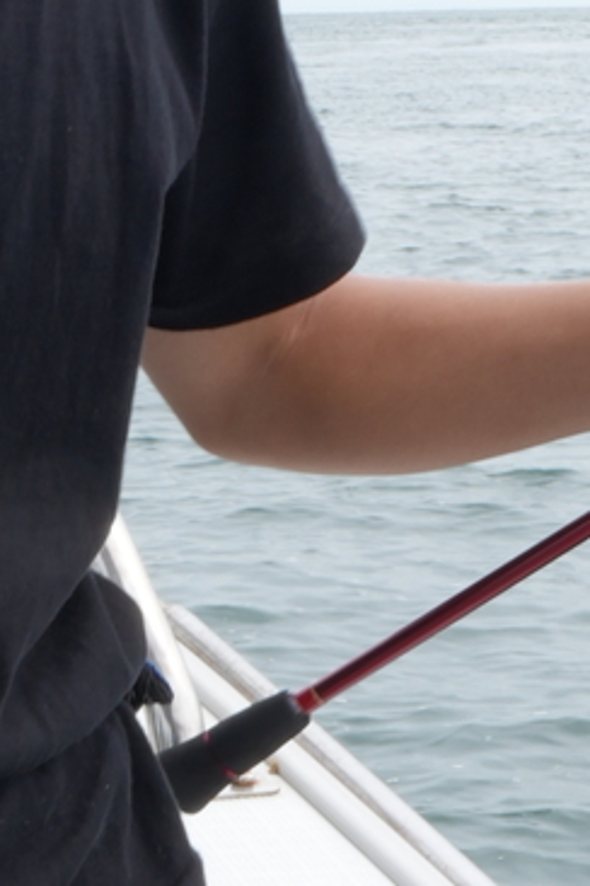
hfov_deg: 10.4
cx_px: -491
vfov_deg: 16.6
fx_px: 3024
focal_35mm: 123
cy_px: 520
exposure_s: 1/25
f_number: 20
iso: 125
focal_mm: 20
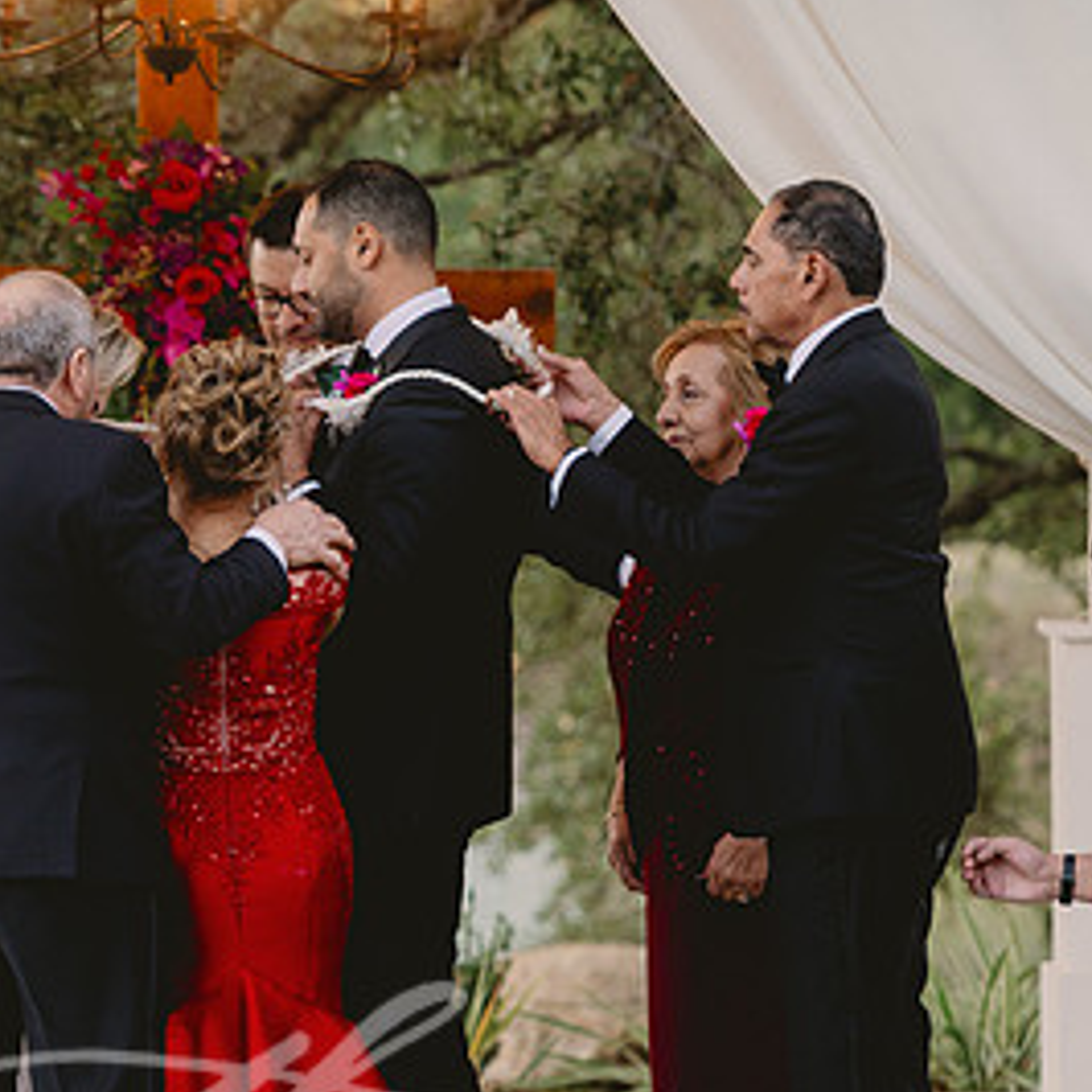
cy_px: 751
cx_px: 230
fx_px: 10243
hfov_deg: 6.1
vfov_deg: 6.1
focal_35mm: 287
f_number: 2.8
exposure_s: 1/400
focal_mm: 155
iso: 800
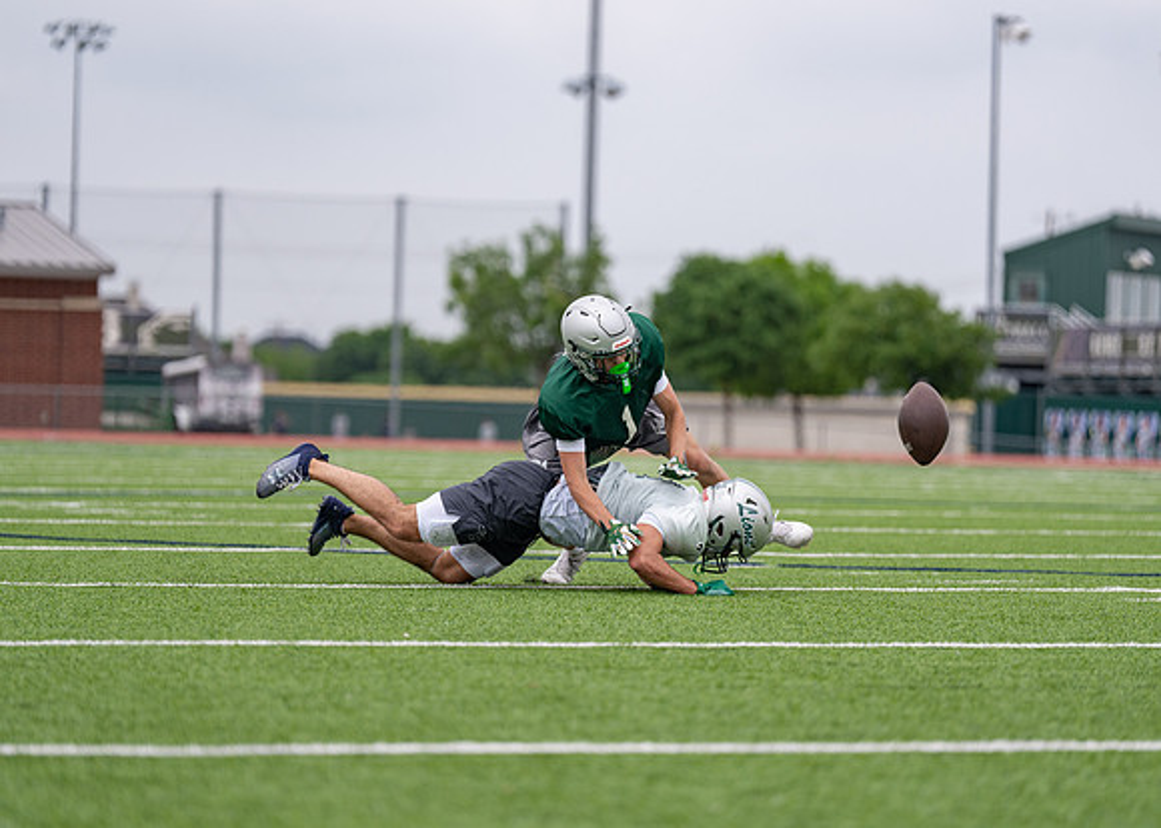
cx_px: 580
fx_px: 5721
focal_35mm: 174
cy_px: 414
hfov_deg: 11.6
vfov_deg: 8.3
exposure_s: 1/2500
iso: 160
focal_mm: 163
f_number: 2.8
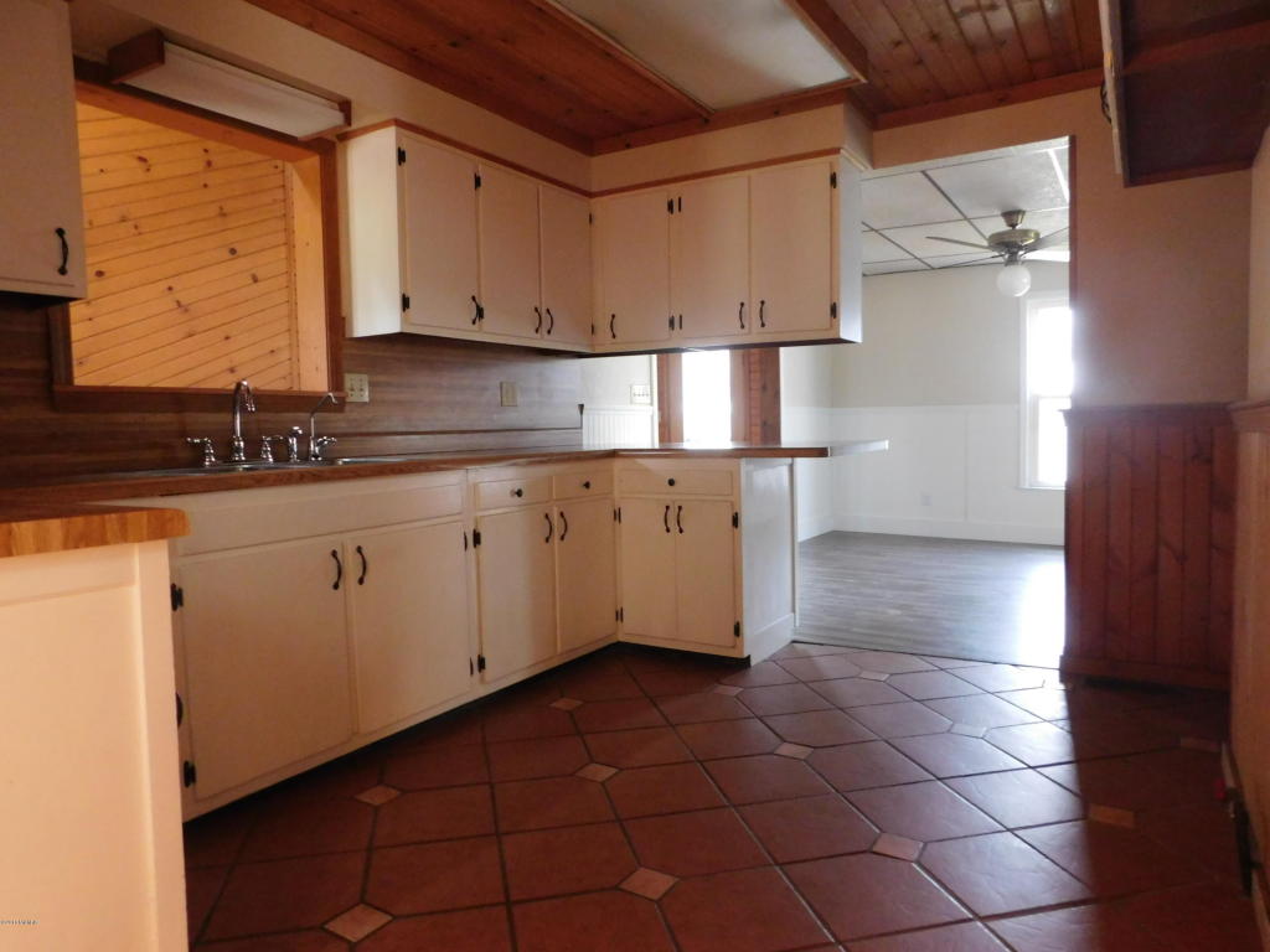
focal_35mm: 23
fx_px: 844
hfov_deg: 73.9
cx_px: 635
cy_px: 476
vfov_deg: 58.9
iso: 560
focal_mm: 4
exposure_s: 1/30
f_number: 3
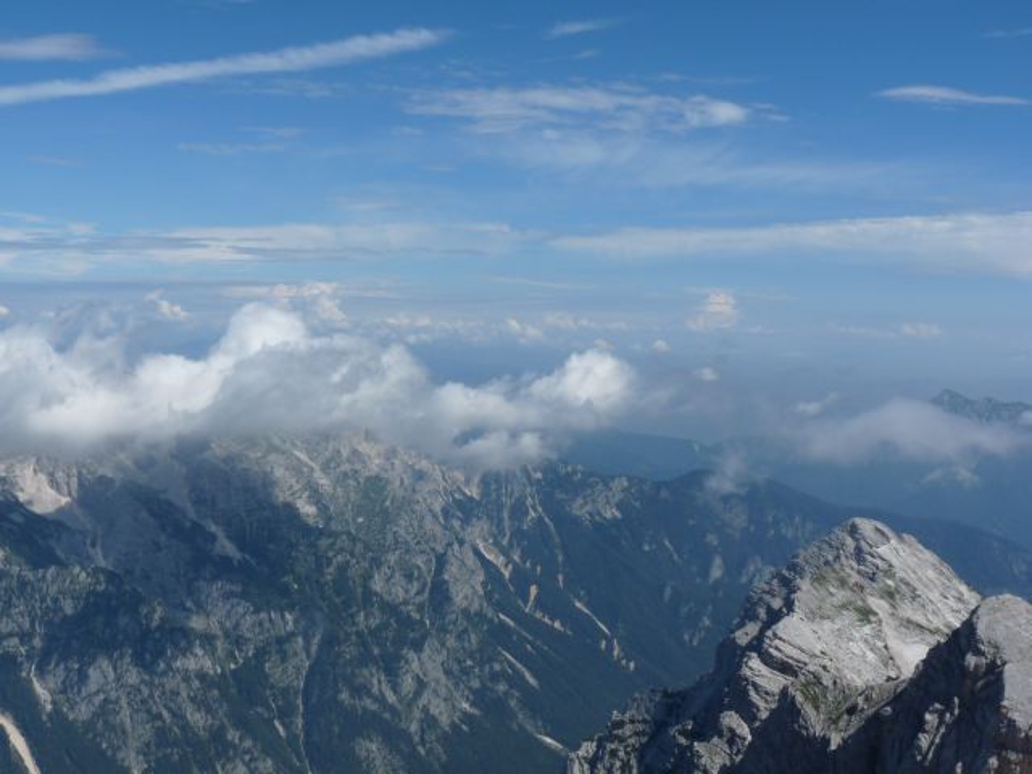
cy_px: 387
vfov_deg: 28.0
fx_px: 1550
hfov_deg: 36.8
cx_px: 516
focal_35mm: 52
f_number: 8
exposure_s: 1/400
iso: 100
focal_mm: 9.2
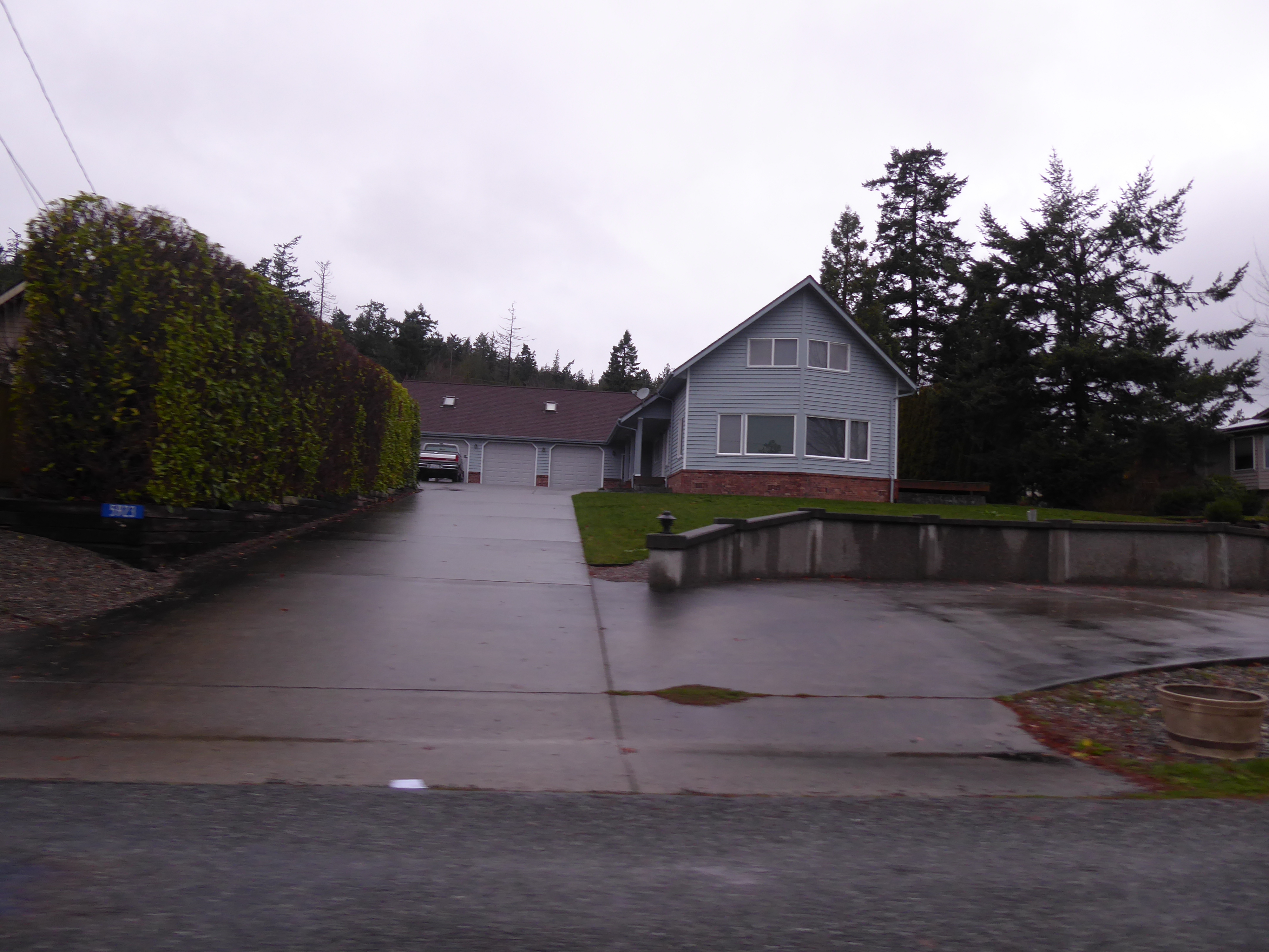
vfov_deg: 54.9
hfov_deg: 69.4
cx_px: 634
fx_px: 916
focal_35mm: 25
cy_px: 476
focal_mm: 4.3
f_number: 3.3
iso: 100
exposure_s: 1/60
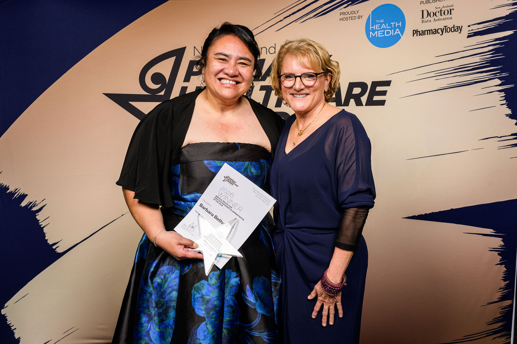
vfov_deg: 33.7
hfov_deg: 48.9
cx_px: 244
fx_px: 568
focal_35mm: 40
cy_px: 167
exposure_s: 1/100
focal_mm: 35
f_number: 8
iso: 320
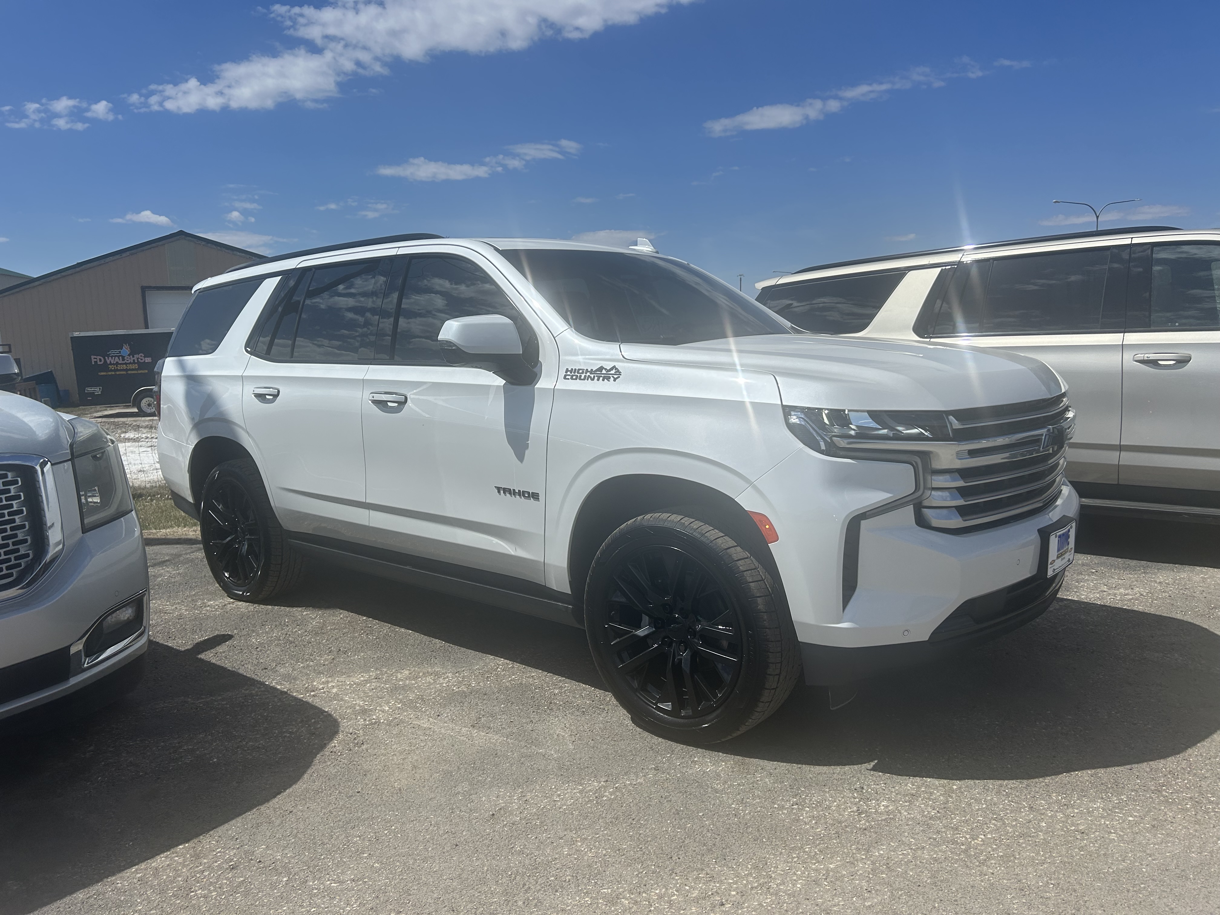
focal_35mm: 26
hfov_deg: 67.3
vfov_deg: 53.1
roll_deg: +0.8
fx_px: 916
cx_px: 610
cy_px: 458
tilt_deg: -7.2
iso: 50
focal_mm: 5.7
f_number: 1.5
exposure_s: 1/10309
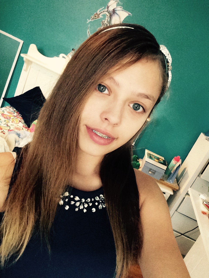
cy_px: 139
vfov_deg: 58.4
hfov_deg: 45.4
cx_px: 104
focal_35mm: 31
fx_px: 250
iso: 500
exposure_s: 1/30
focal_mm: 2.15
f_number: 2.4
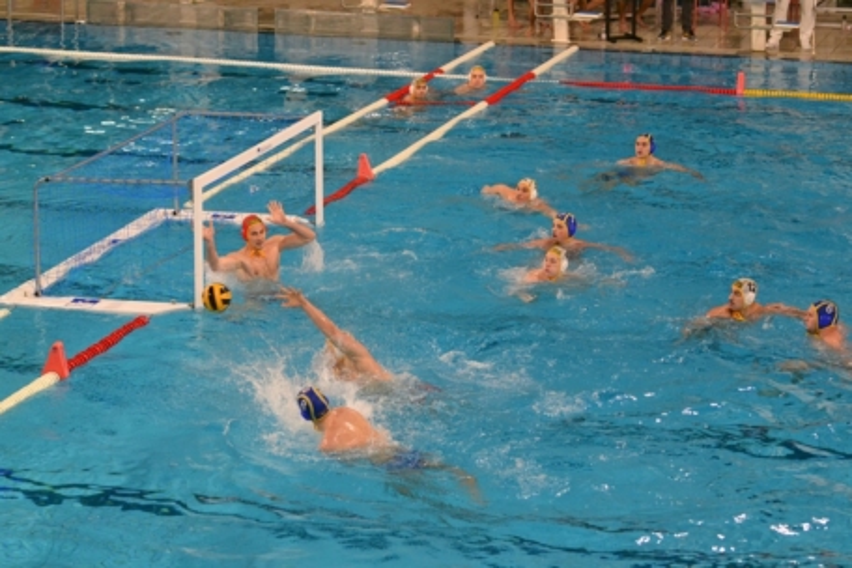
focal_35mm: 105
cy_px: 284
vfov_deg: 13.0
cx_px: 426
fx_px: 2485
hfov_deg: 19.5
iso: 2500
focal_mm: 70
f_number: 2.8
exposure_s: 1/500
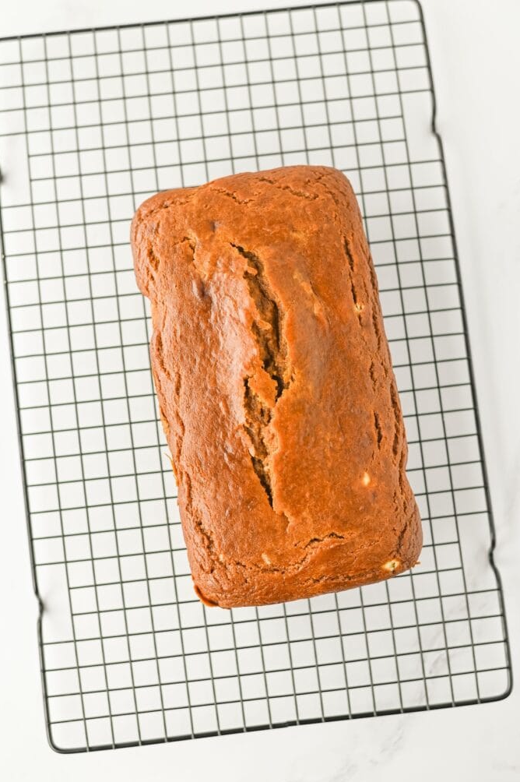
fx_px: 1106
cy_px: 386
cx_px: 264
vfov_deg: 38.9
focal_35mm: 51
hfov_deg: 26.4
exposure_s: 1/200
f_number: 3.5
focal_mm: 50
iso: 360
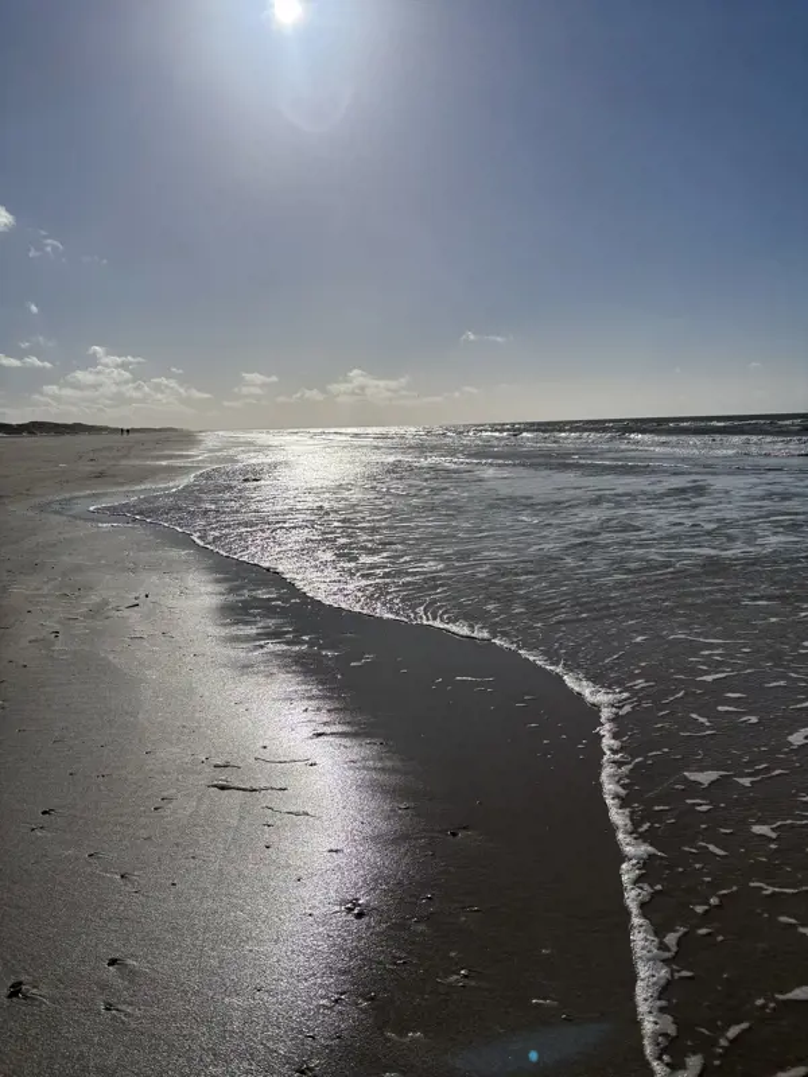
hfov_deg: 53.1
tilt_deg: -4.7
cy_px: 538
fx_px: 809
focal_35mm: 26
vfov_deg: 67.3
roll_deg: +4.3
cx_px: 404
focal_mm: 5.96
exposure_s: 1/18868
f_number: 1.6
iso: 40
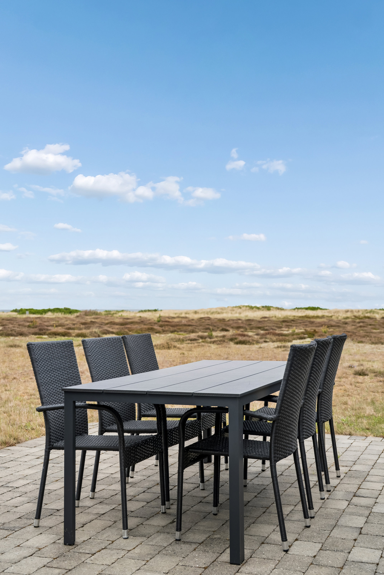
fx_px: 720
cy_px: 288
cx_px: 192
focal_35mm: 45
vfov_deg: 43.6
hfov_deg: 29.9
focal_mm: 45
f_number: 5.6
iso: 100
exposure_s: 1/250
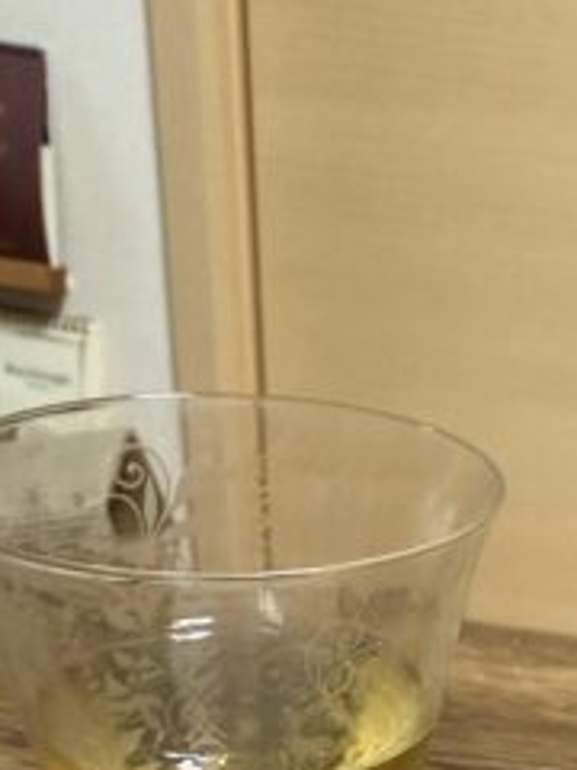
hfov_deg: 21.5
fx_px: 1422
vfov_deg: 25.9
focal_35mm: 64
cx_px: 664
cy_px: 998
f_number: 2.2
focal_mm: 2.22
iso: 500
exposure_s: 1/60
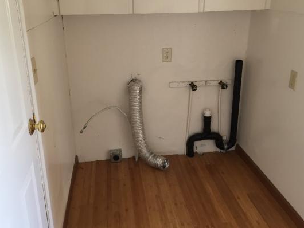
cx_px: 146
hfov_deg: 52.6
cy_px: 109
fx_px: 308
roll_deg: +0.2
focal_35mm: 35
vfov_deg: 40.7
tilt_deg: -20.5
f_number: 2.2
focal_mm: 4.15
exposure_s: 1/30
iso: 64
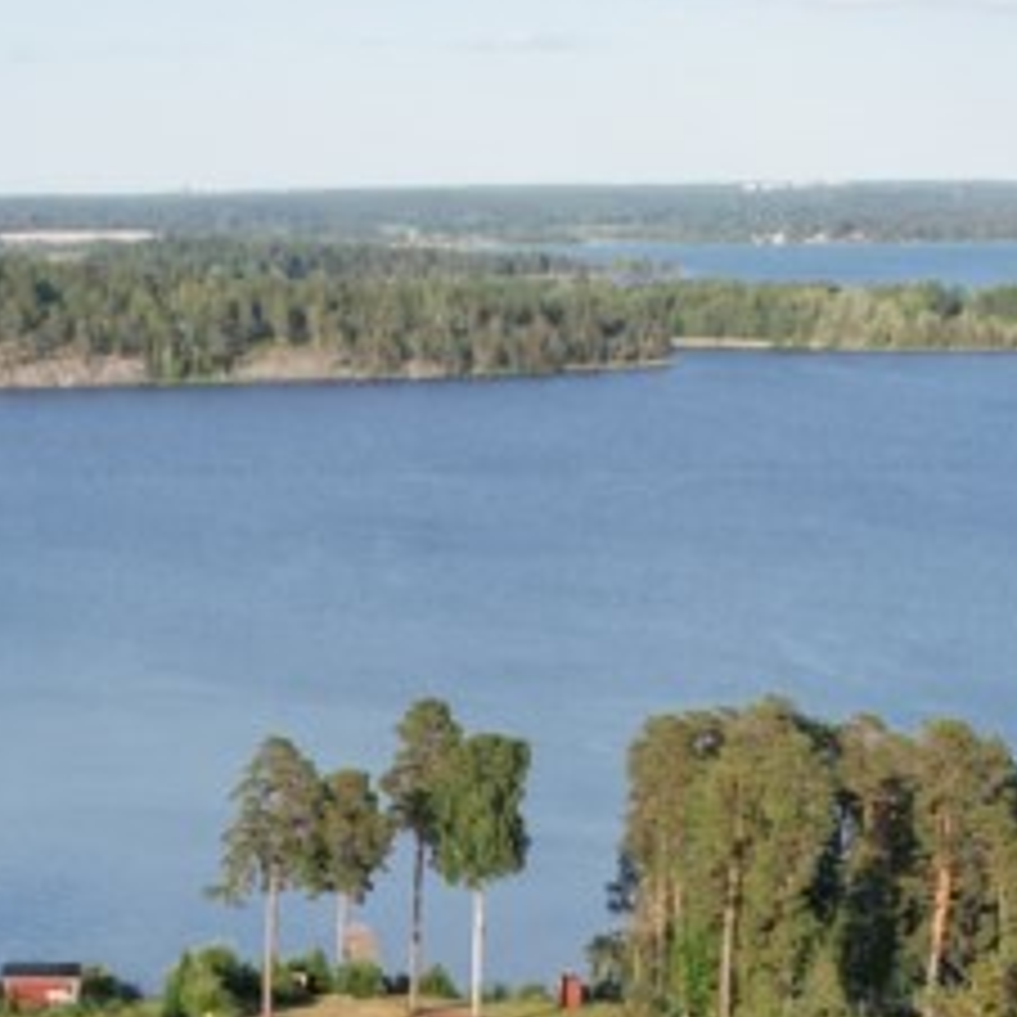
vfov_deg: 14.7
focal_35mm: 106
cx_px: 108
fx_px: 3523
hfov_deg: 16.2
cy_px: 1730
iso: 130
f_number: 2.8
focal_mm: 8.38
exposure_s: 1/1250
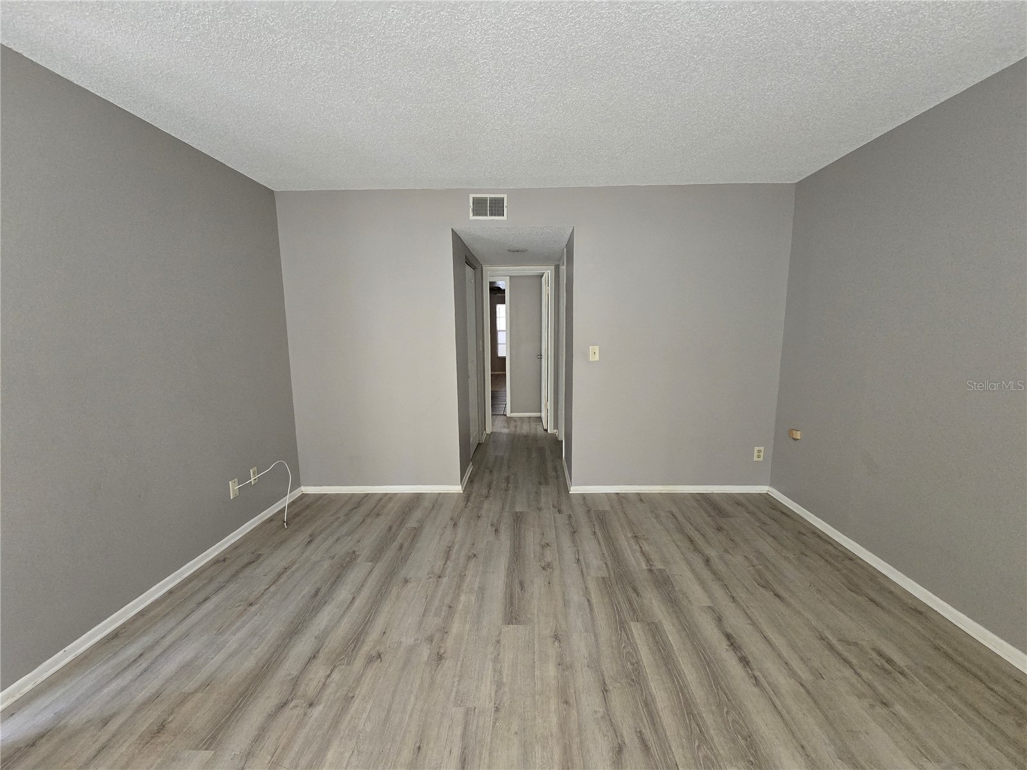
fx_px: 386
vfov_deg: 89.9
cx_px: 514
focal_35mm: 13
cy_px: 385
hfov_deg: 106.2
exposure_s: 1/60
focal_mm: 2.2
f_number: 2.2
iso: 640
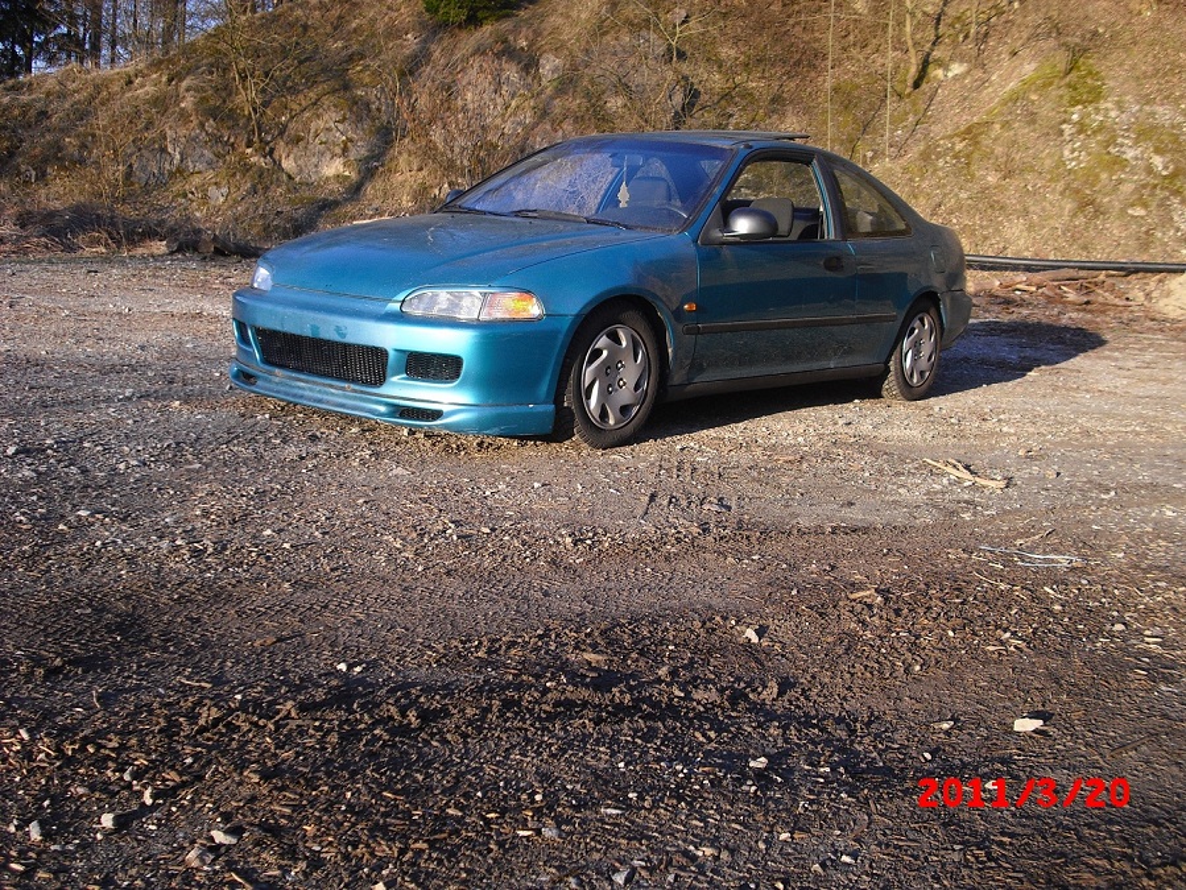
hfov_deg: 49.0
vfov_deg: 37.7
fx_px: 1302
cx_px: 593
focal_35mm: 38
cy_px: 445
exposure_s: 1/250
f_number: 2.8
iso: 100
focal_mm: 6.2
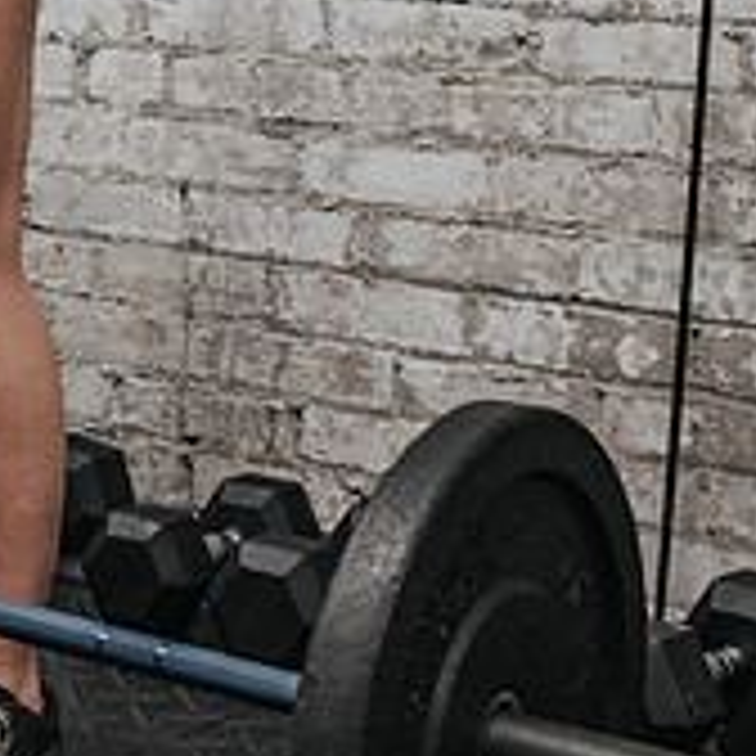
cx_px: -151
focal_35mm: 110
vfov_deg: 15.7
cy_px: 156
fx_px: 2718
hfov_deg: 15.3
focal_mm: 35
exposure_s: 1/250
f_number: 3.2
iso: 800
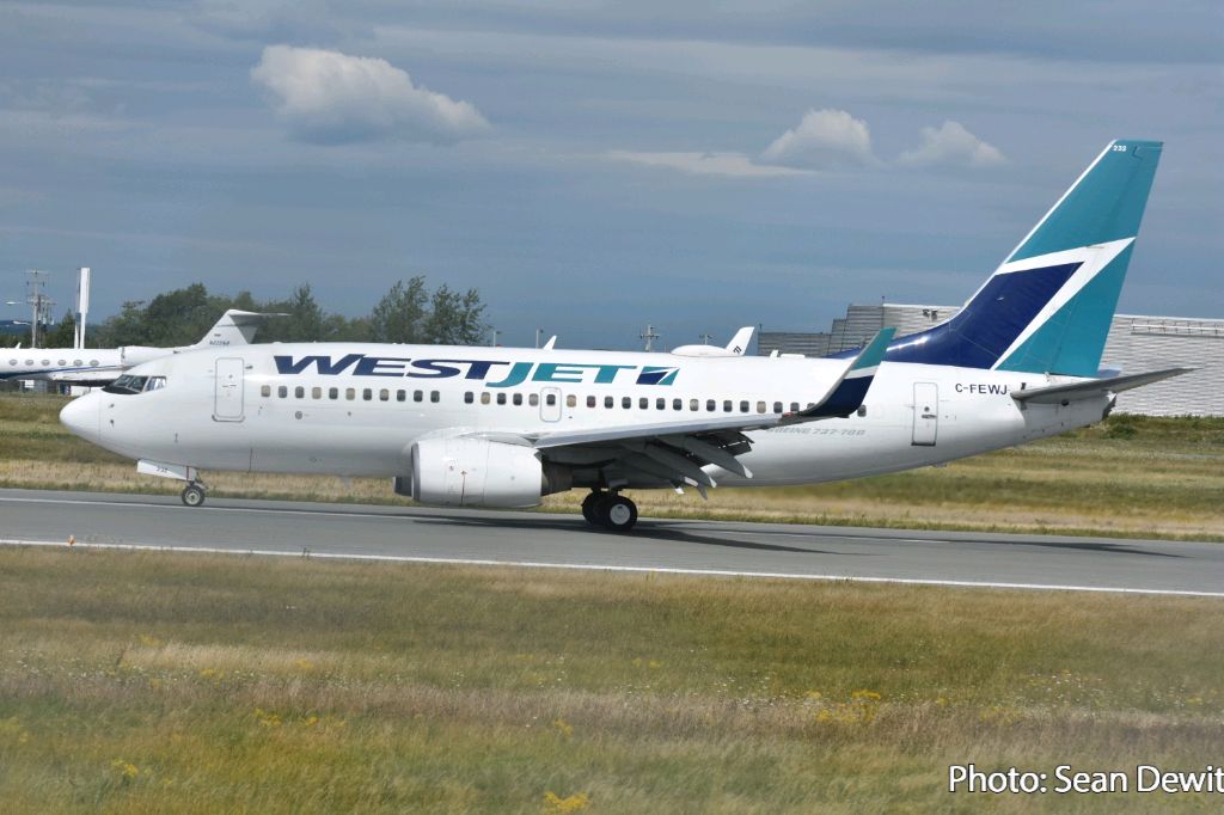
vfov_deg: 7.3
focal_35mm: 188
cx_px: 612
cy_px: 408
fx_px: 6373
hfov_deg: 11.0
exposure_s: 1/8000
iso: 500
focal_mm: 125
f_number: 5.6
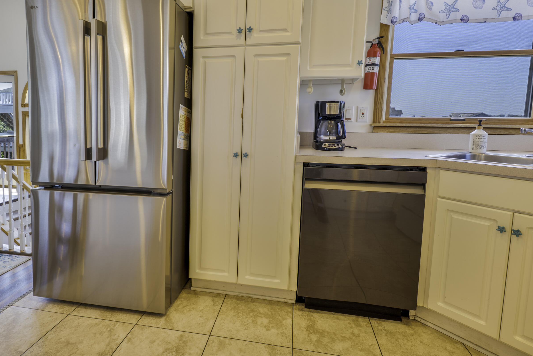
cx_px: 225
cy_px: 161
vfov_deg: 60.3
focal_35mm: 21
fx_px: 305
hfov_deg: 81.6
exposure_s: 1/10
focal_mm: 11
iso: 200
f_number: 4.5
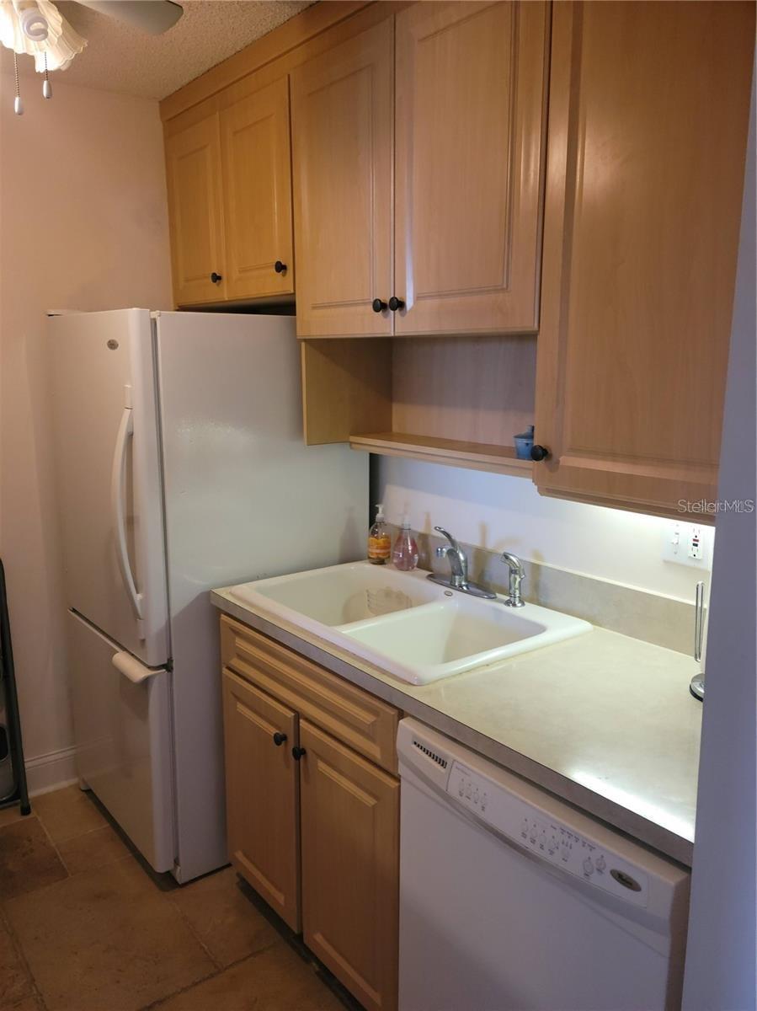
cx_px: 378
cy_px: 506
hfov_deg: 49.7
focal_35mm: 28
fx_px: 817
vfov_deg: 63.5
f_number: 2
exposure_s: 1/39
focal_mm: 5.9
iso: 250
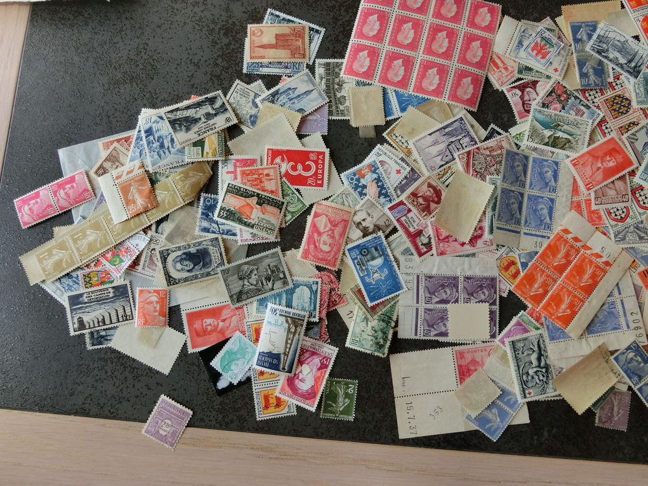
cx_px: 324
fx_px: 468
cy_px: 243
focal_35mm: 25
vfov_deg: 54.9
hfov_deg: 69.4
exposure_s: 1/250
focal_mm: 4.5
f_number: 3.5
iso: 80
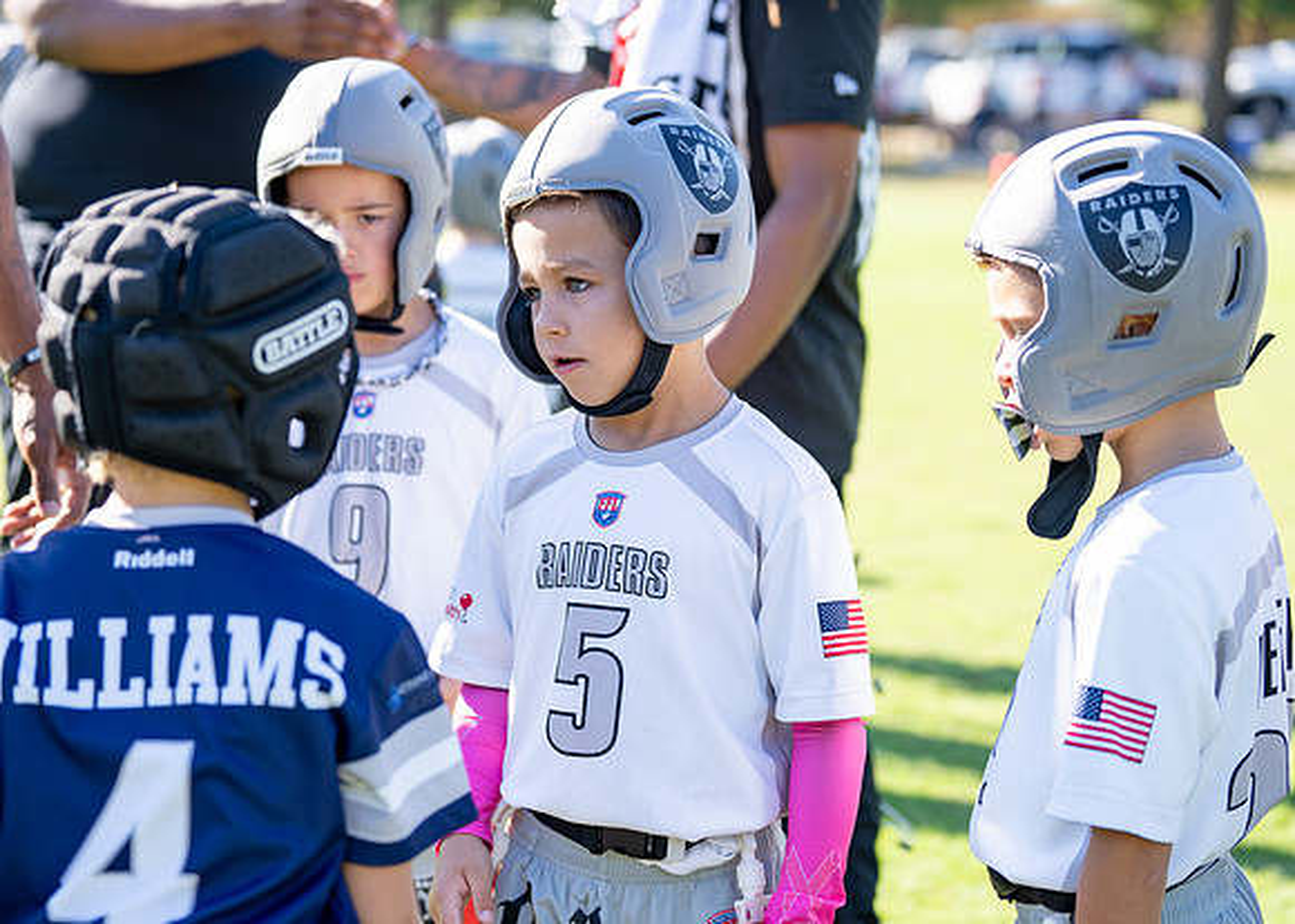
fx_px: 3138
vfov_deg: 16.8
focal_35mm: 85
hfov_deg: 23.3
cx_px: 657
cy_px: 427
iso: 250
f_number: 2.8
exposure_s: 1/1600
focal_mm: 70
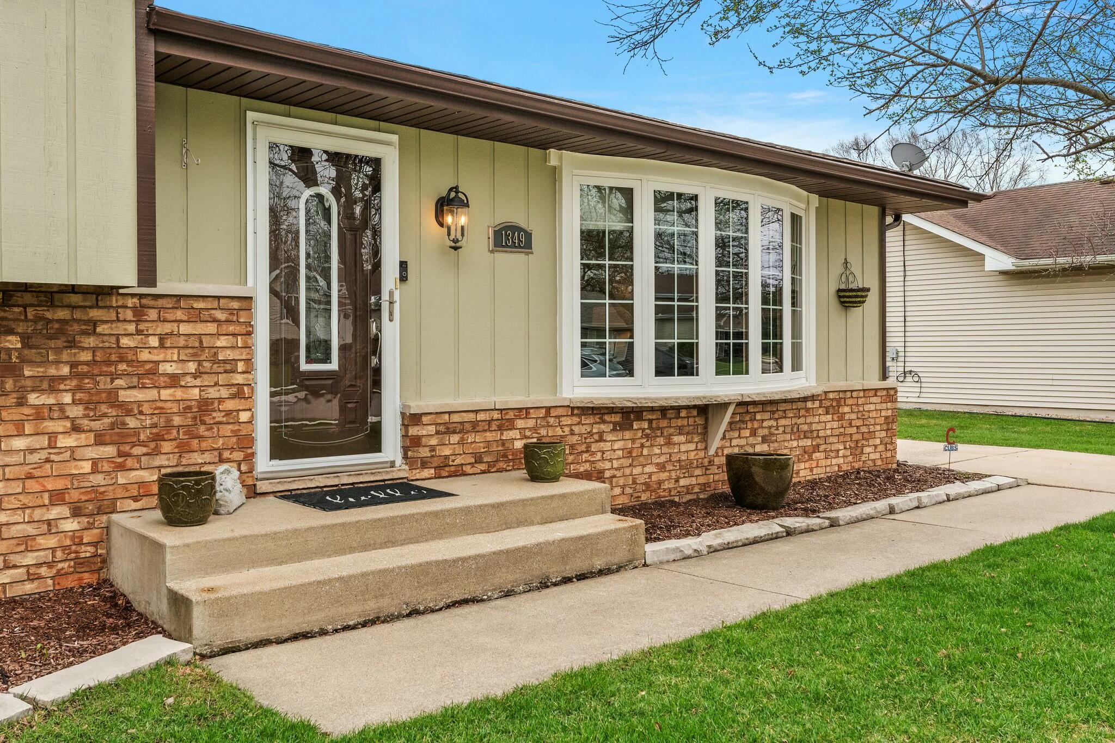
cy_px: 372
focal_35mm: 30
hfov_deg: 61.9
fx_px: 929
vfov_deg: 43.6
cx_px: 558
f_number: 7.1
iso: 400
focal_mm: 20.5
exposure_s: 1/250
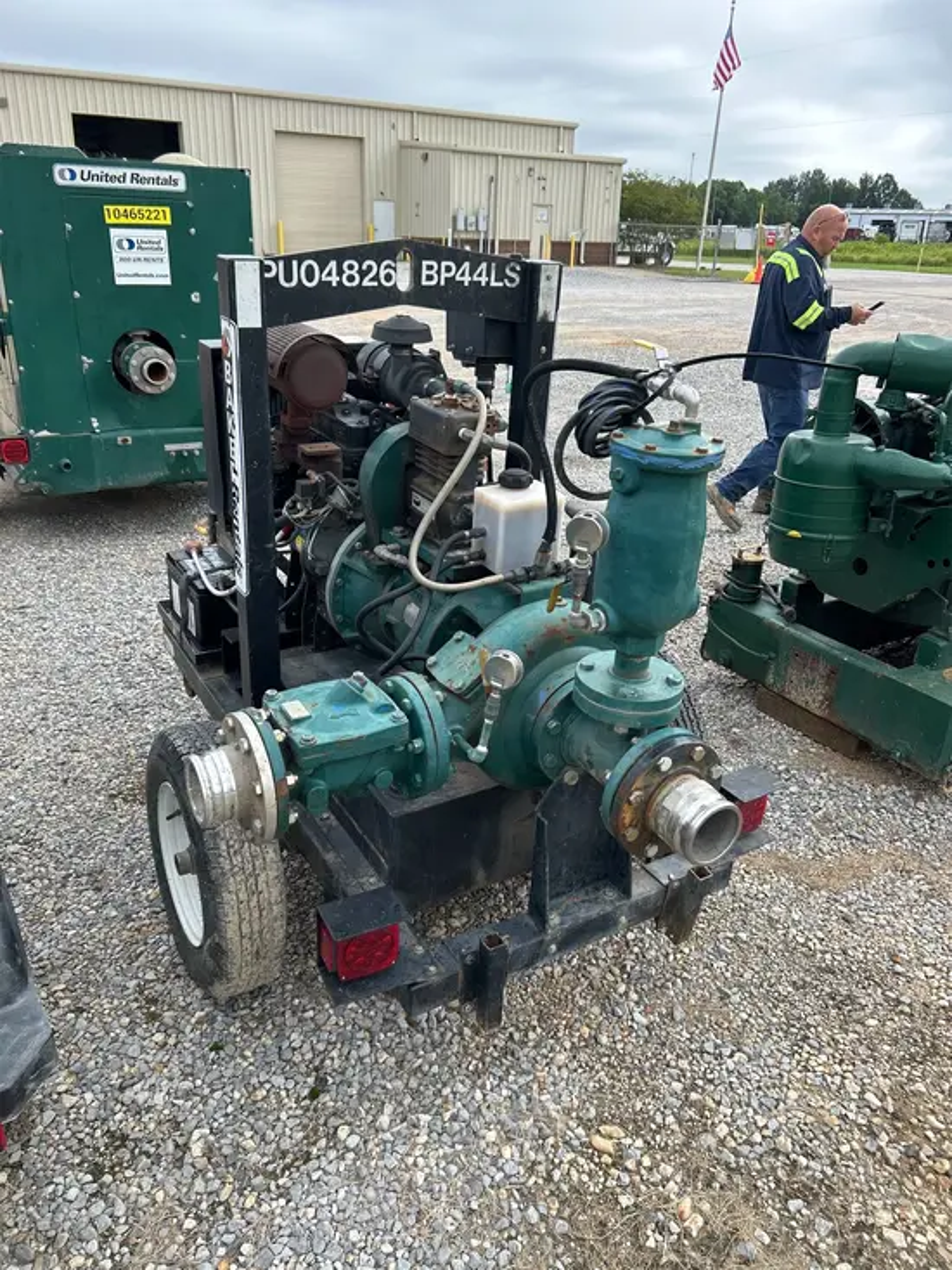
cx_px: 476
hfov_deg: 53.1
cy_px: 635
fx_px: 953
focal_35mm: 26
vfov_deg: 67.3
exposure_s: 1/1311
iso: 50
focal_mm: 5.7
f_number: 1.5
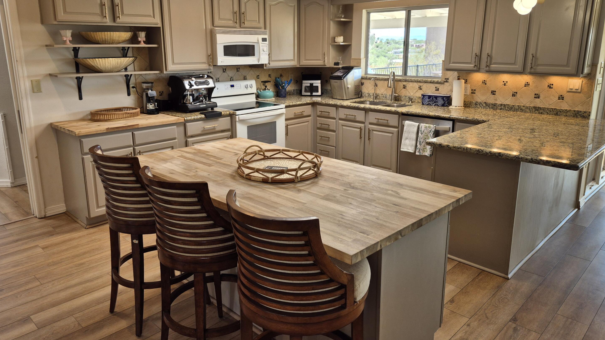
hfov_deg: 71.9
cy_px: 141
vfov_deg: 44.2
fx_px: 417
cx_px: 302
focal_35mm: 26
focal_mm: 5.4
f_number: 1.8
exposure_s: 1/120
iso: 32
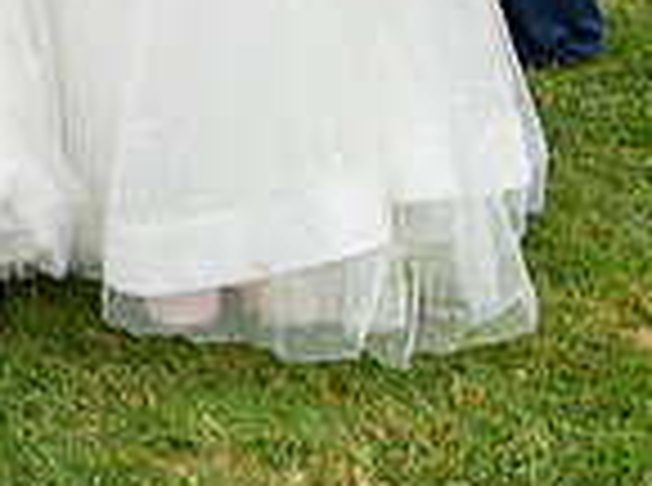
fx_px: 3194
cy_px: -669
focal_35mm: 170
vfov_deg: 8.0
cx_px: -145
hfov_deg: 11.4
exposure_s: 1/400
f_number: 5
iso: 200
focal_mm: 24
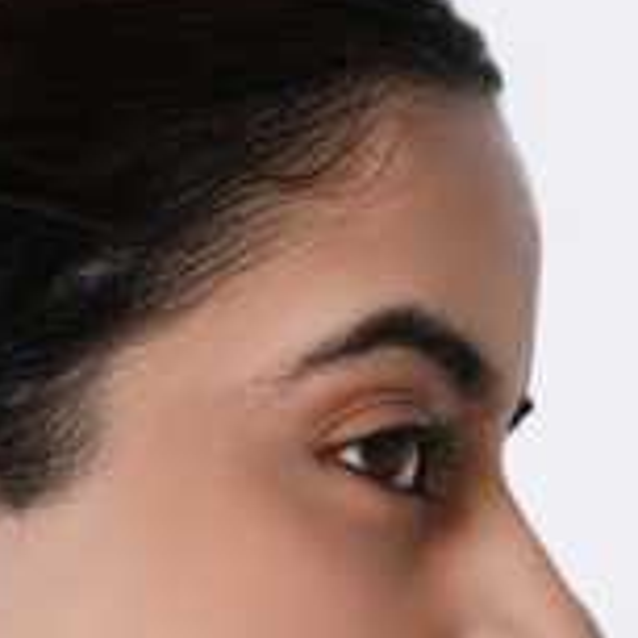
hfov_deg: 16.6
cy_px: 836
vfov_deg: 16.1
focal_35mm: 102
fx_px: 2127
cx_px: -58
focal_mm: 35
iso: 100
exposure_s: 1/125
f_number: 9.5
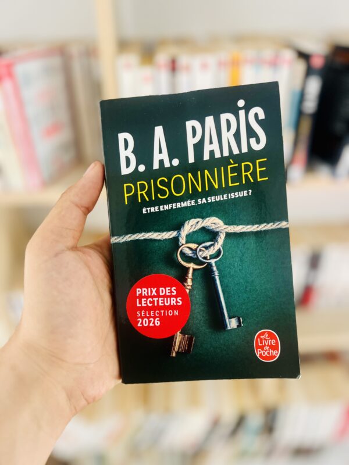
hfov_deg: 53.1
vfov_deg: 67.3
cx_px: 174
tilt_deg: -33.4
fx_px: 350
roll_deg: +1.7
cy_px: 232
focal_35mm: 26
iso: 125
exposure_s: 1/64
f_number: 1.5
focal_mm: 5.7
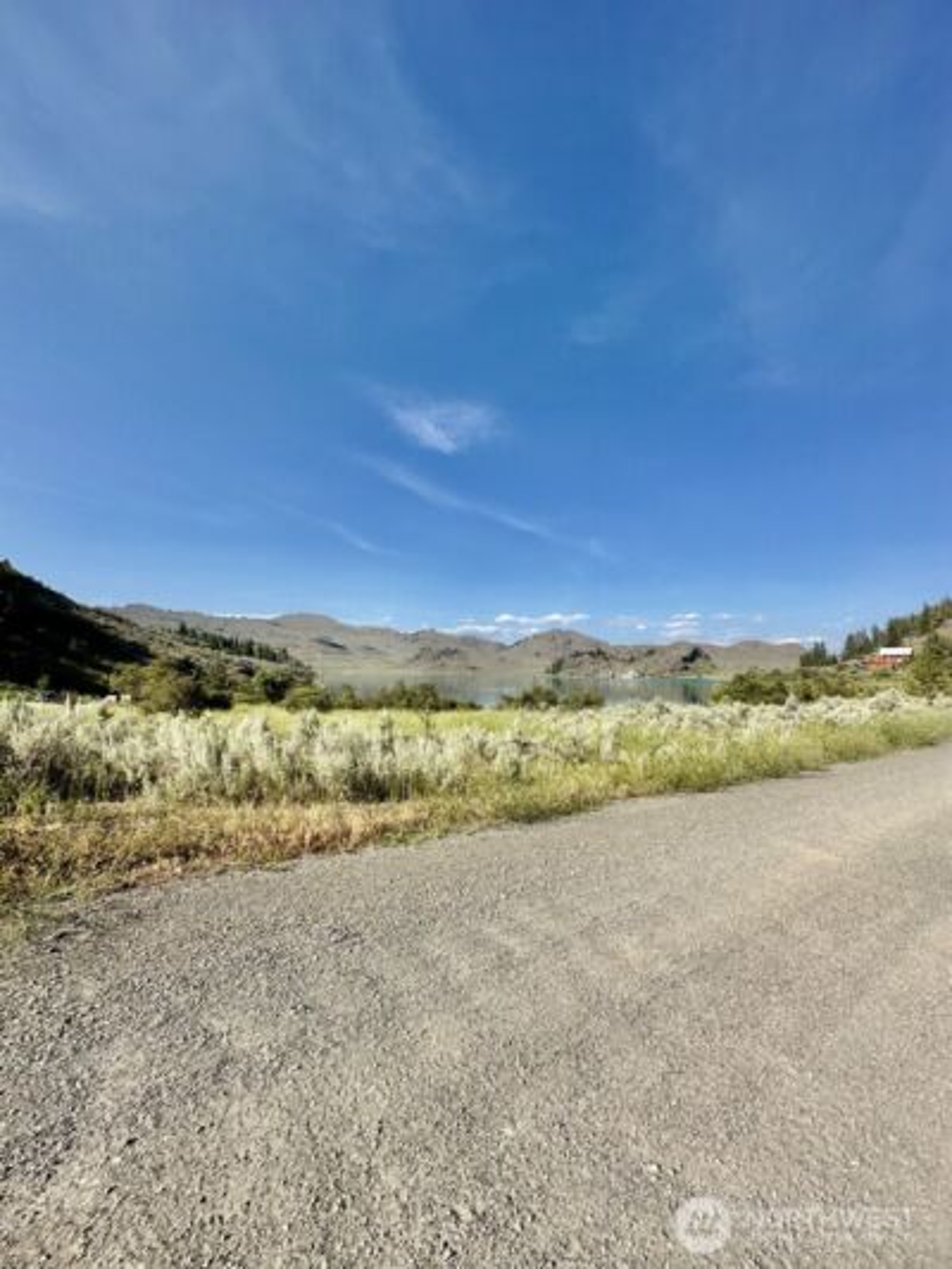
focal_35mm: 14
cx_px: 476
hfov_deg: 85.7
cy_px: 634
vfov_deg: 102.1
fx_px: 513
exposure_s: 1/2257
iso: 50
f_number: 2.2
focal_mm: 2.22
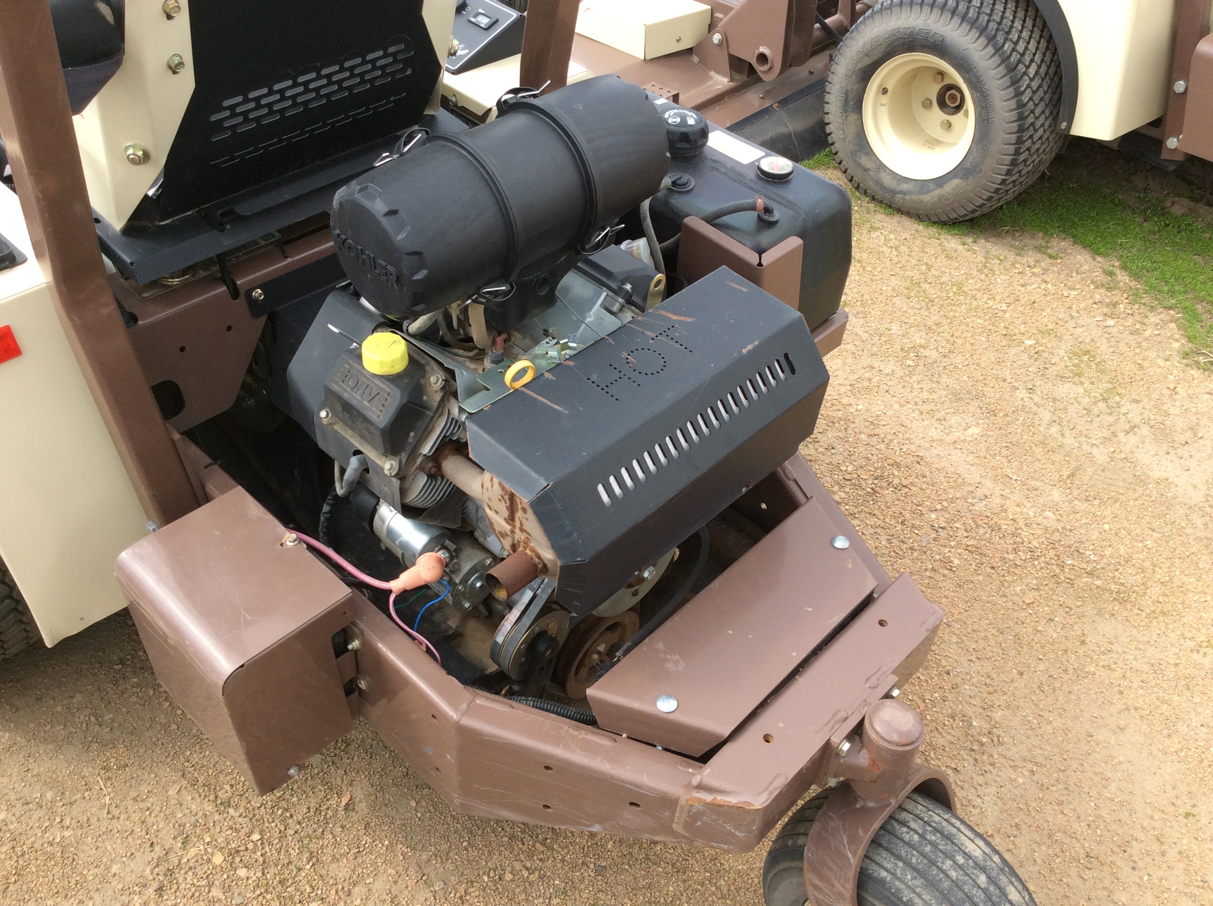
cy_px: 453
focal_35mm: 32
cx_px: 606
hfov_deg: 56.9
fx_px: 1120
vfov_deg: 44.1
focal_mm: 3.3
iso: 32
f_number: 2.4
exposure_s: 1/284
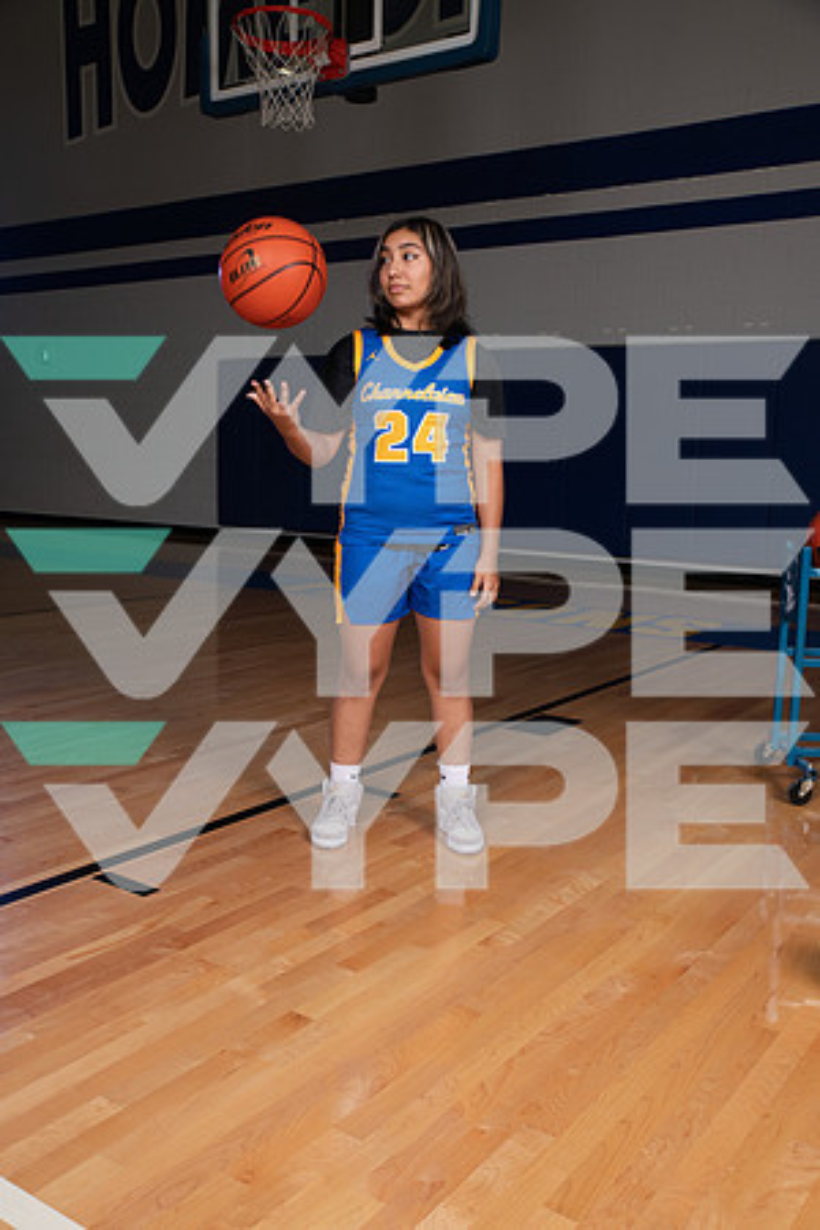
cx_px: 410
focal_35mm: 34
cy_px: 615
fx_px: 1162
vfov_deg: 55.8
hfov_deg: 38.9
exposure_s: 1/320
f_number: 7.1
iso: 500
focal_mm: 34
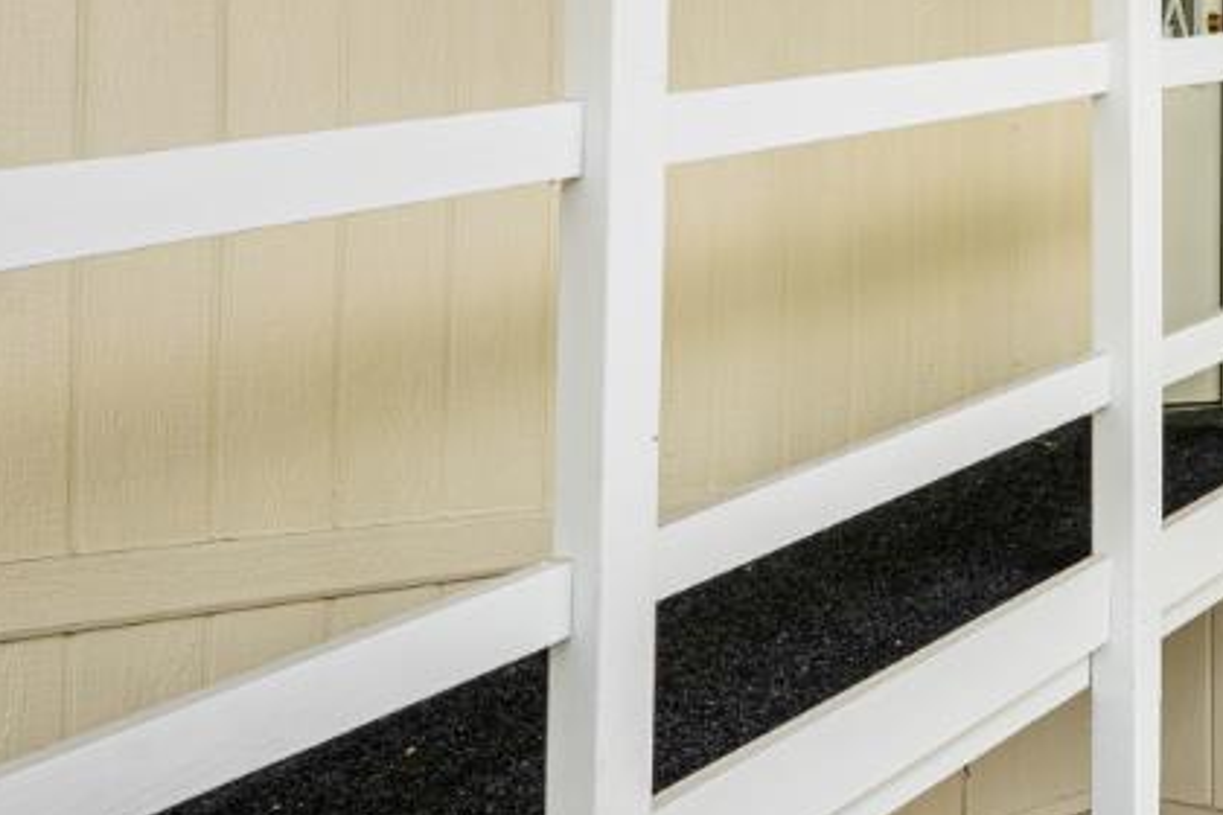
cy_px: 329
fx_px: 1698
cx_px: 955
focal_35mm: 50
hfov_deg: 38.3
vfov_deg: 26.9
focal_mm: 14
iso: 200
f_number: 10
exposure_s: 1/50
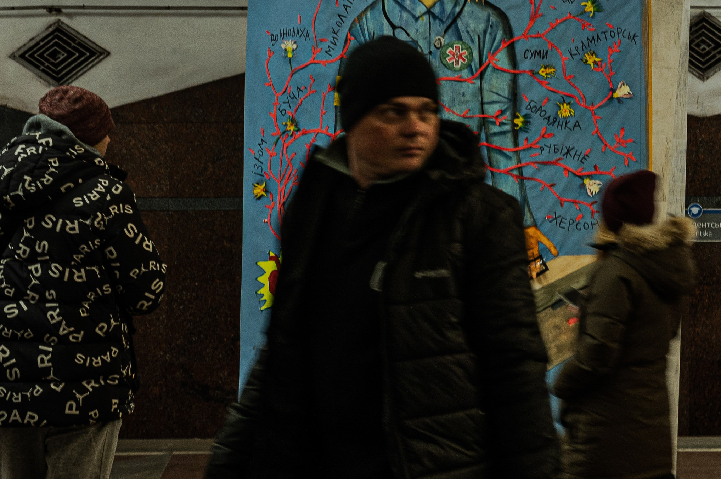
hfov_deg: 18.2
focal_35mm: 104
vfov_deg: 13.0
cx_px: 960
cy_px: 29
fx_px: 2081
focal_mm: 35
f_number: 4.5
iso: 400
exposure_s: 1/20
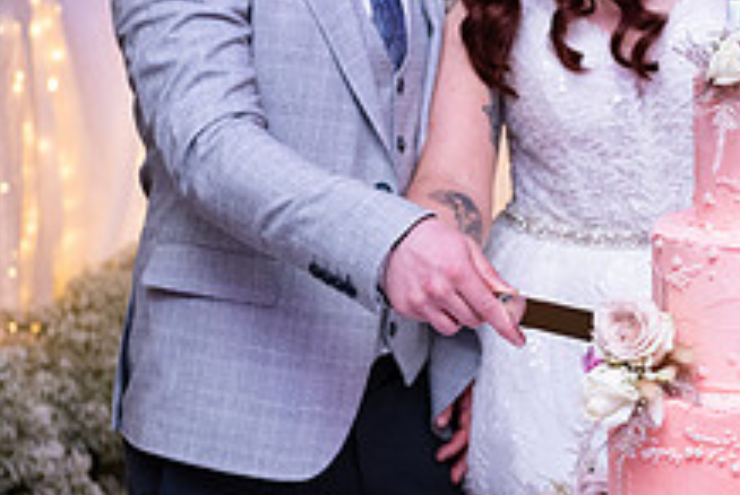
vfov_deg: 9.4
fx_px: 3005
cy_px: 151
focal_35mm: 146
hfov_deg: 13.9
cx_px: 672
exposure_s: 1/160
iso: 640
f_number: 3.5
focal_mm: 55
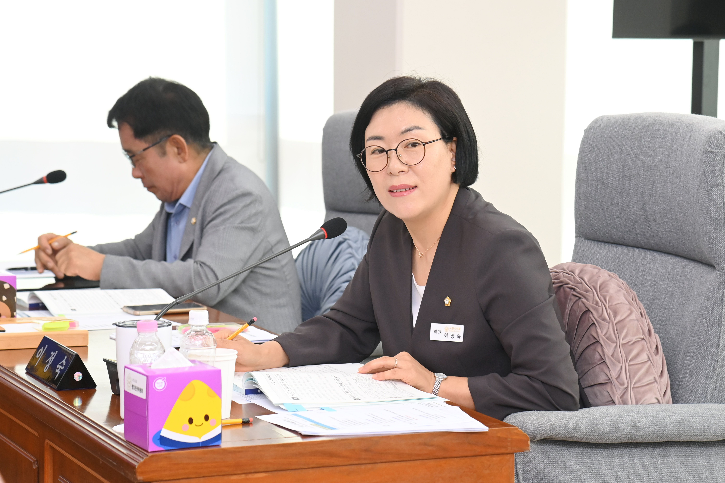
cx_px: 362
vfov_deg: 13.0
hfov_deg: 19.5
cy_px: 242
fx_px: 2114
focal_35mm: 105
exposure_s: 1/250
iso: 2000
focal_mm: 105
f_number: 6.3
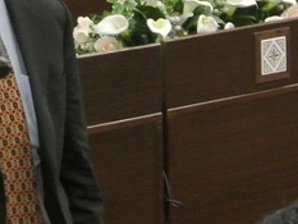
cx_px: 3
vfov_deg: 5.6
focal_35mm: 268
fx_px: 2308
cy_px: 106
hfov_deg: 7.4
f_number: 5
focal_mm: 20.3
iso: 800
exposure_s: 1/30
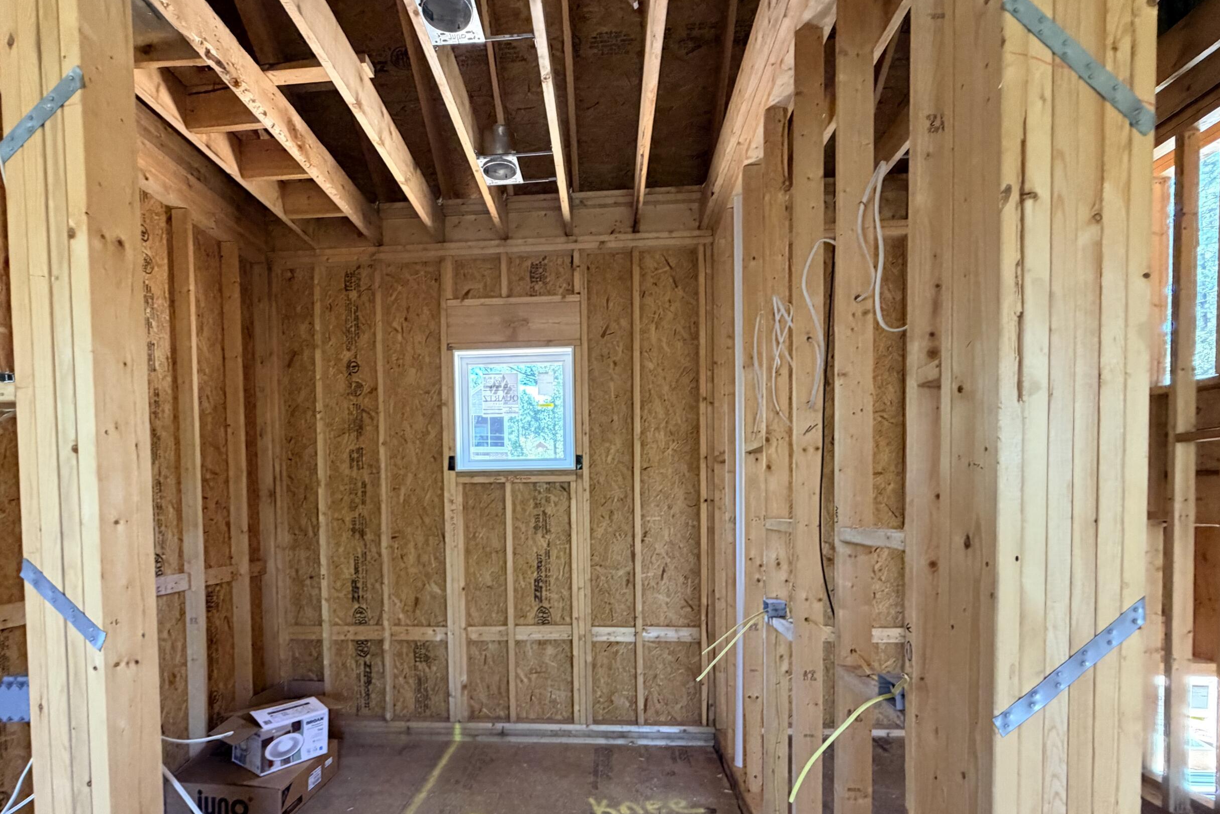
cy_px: 521
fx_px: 610
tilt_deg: -2.0
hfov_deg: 89.8
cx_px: 560
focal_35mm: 18
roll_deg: +0.7
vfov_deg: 66.1
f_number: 2.2
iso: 400
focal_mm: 2.22
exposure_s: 1/60
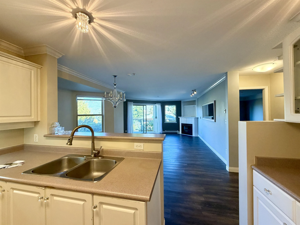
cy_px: 112
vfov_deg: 85.7
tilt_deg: +0.6
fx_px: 121
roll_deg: +0.8
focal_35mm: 14
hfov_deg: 102.1
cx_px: 150
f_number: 2.2
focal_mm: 2.22
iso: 250
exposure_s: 1/120
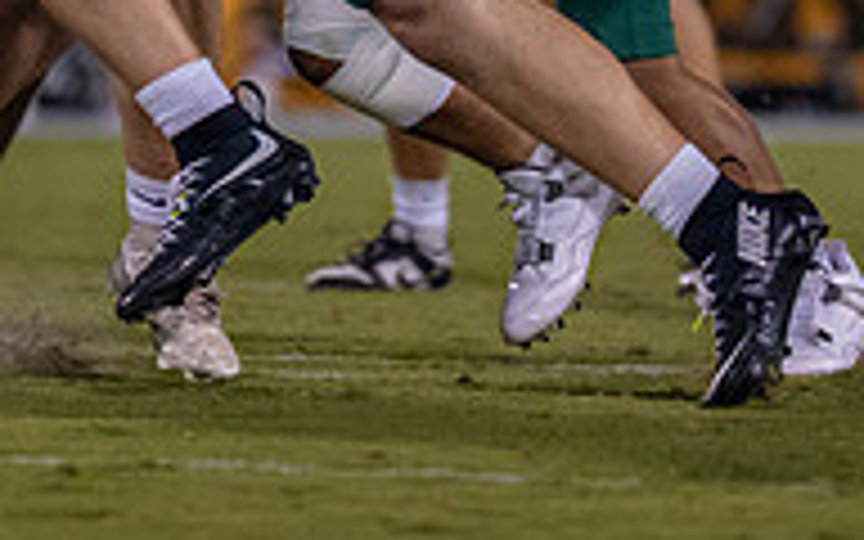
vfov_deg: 1.3
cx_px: 406
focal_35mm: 984
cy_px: -441
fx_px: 23170
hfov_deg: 2.1
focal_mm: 200
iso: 2000
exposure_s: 1/1600
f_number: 2.8
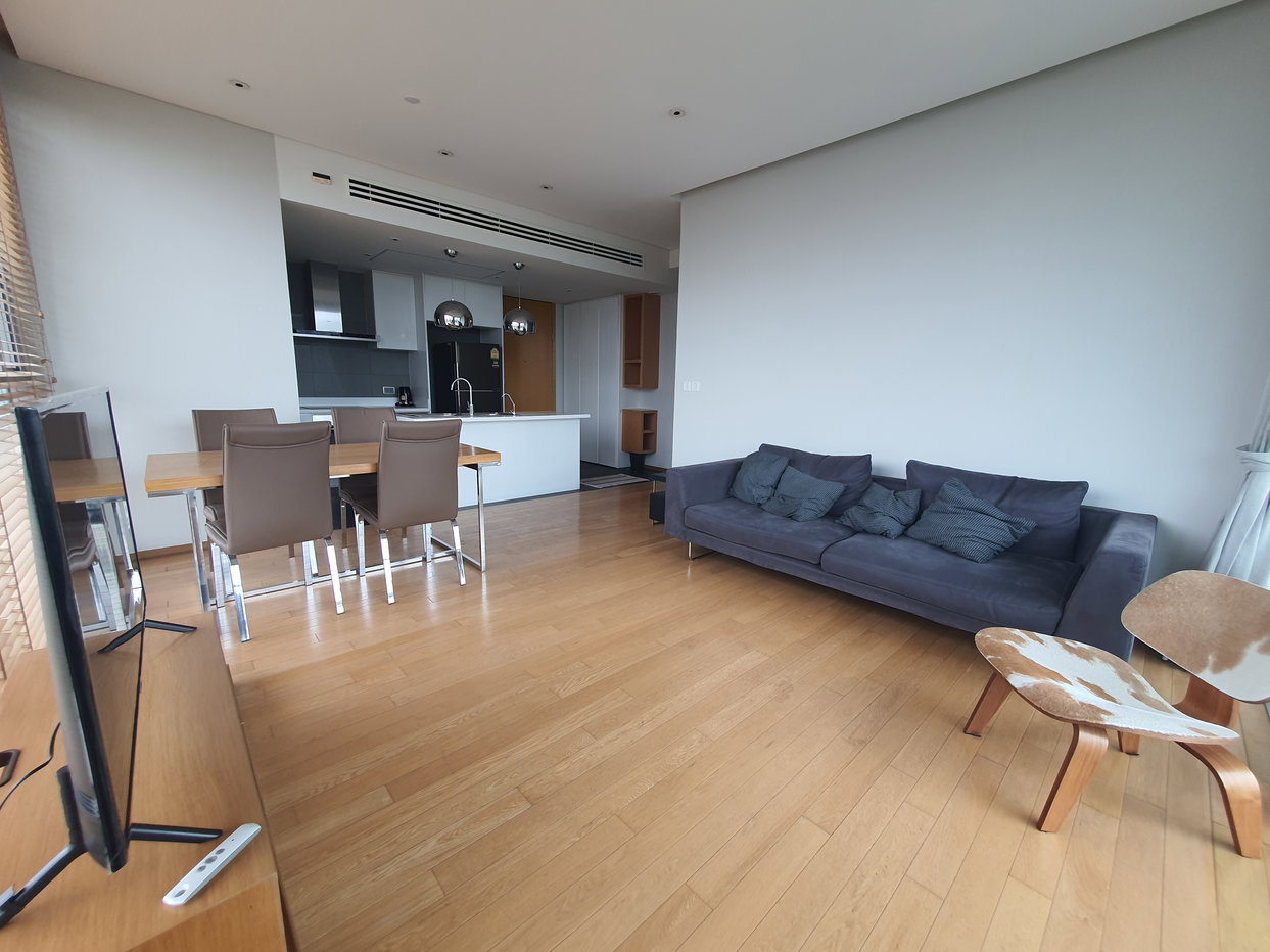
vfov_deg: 89.9
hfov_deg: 106.2
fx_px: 477
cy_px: 476
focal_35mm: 13
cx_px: 635
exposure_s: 1/50
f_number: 2.2
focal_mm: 1.8
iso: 50
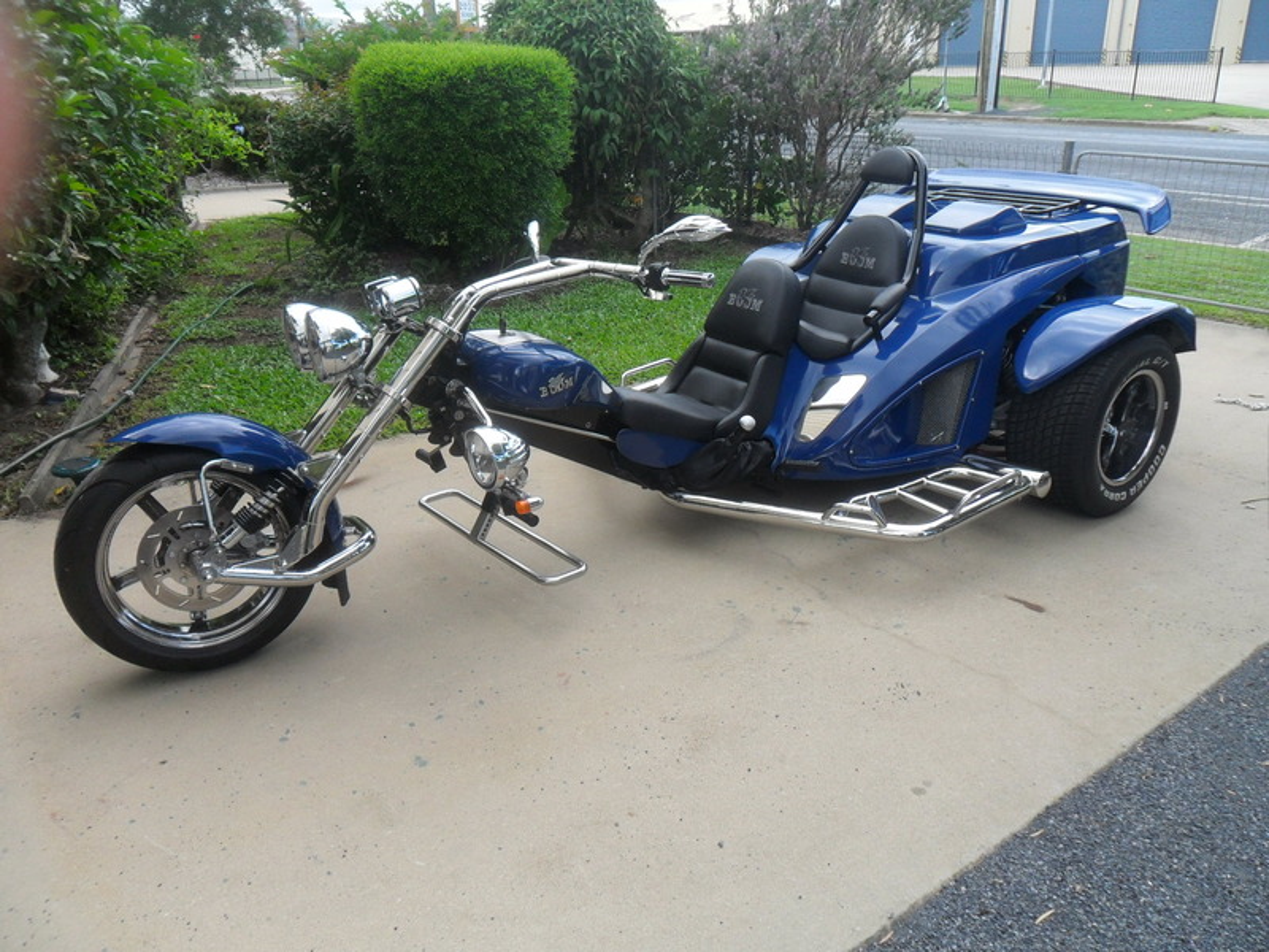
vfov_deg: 51.4
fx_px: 990
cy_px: 476
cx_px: 634
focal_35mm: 27
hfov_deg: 65.3
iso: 100
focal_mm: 4.9
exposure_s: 1/180
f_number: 3.5
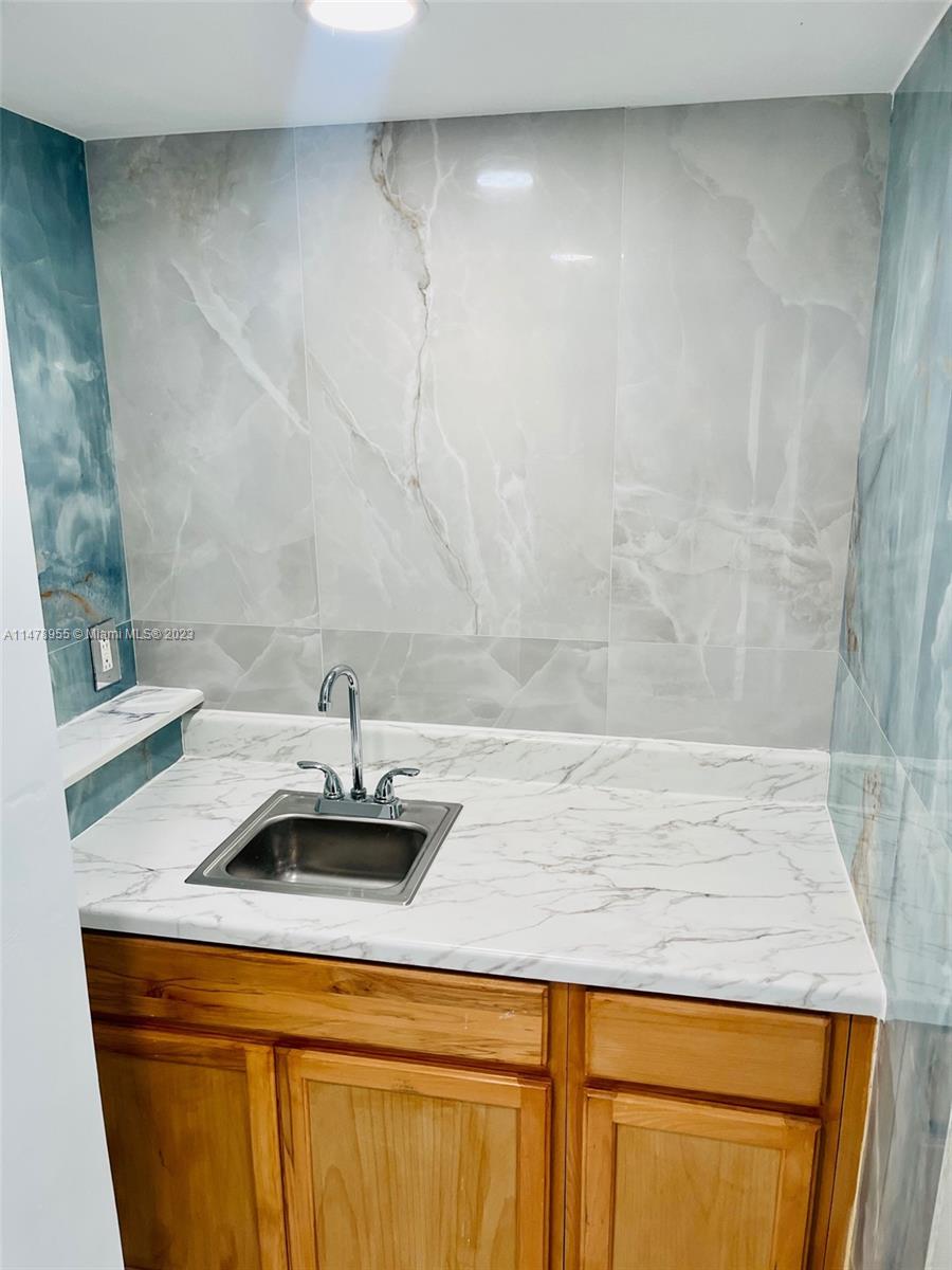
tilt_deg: -14.4
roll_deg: +0.9
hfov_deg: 53.1
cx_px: 476
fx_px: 953
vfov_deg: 67.3
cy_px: 635
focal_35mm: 26
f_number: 1.6
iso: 80
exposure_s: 1/120
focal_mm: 5.1
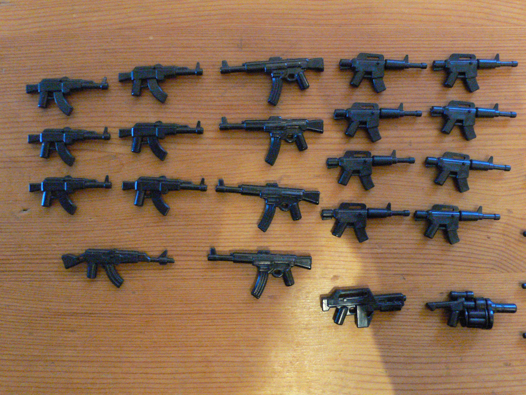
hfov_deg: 54.0
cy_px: 198
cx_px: 263
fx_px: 517
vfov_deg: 41.8
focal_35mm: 34
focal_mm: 6.3
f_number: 2.8
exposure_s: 1/2
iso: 400
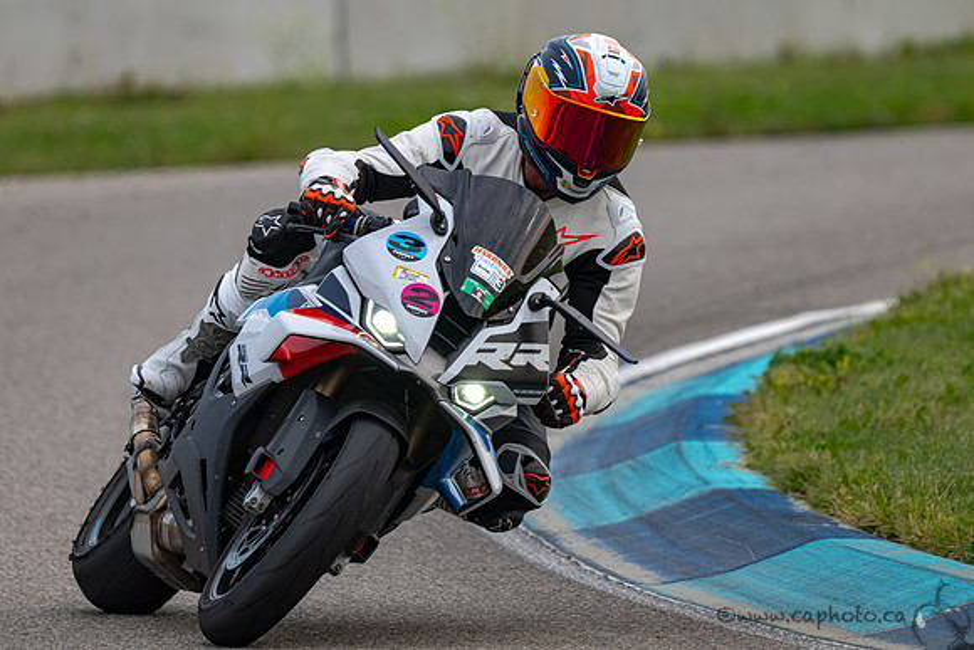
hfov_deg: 2.7
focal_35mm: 766
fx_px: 20716
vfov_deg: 1.8
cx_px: 353
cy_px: 235
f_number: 6.3
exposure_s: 1/1250
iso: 500
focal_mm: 600
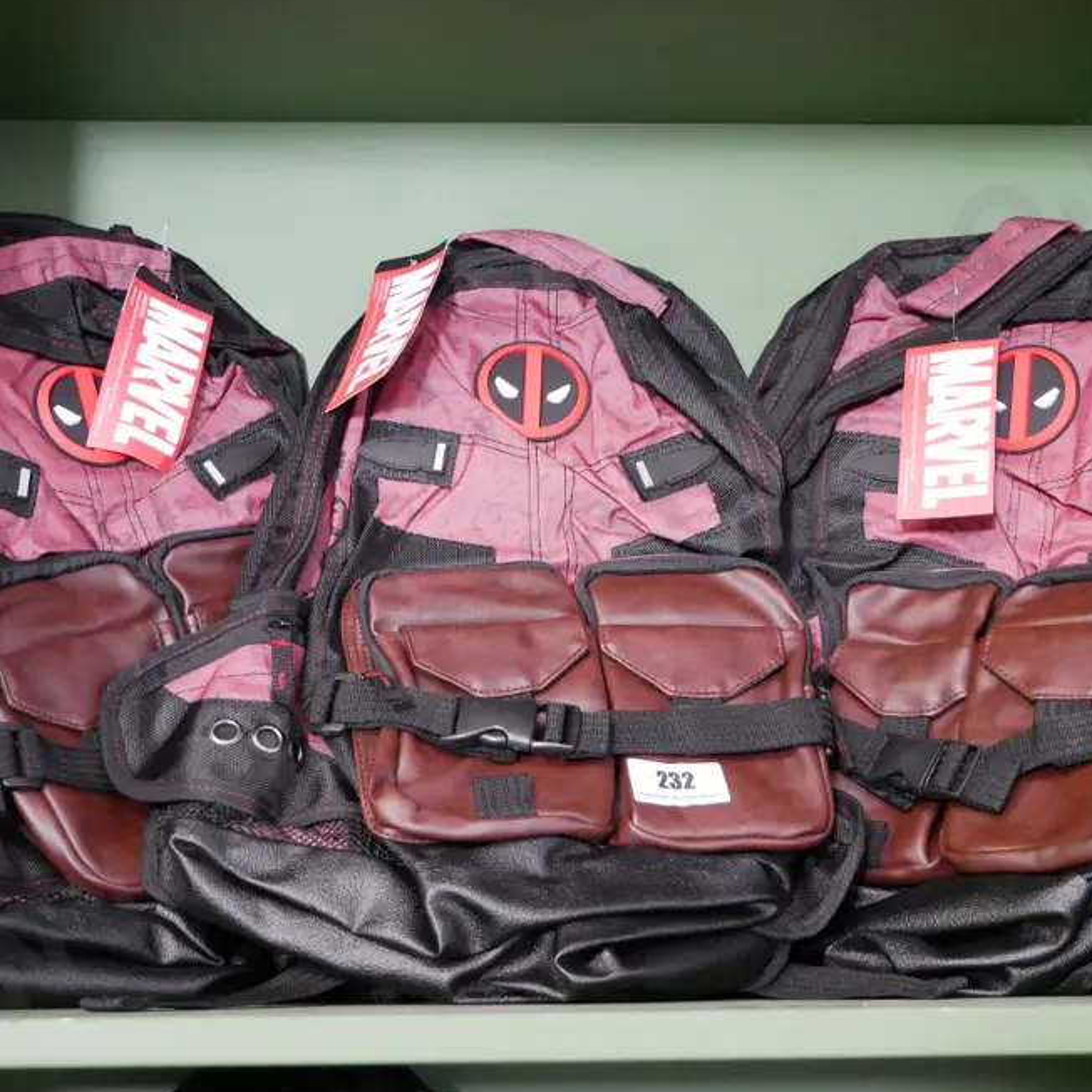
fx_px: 1785
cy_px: 578
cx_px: 536
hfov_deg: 34.0
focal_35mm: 50
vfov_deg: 34.0
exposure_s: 1/30
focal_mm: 18
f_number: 3.9
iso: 3200
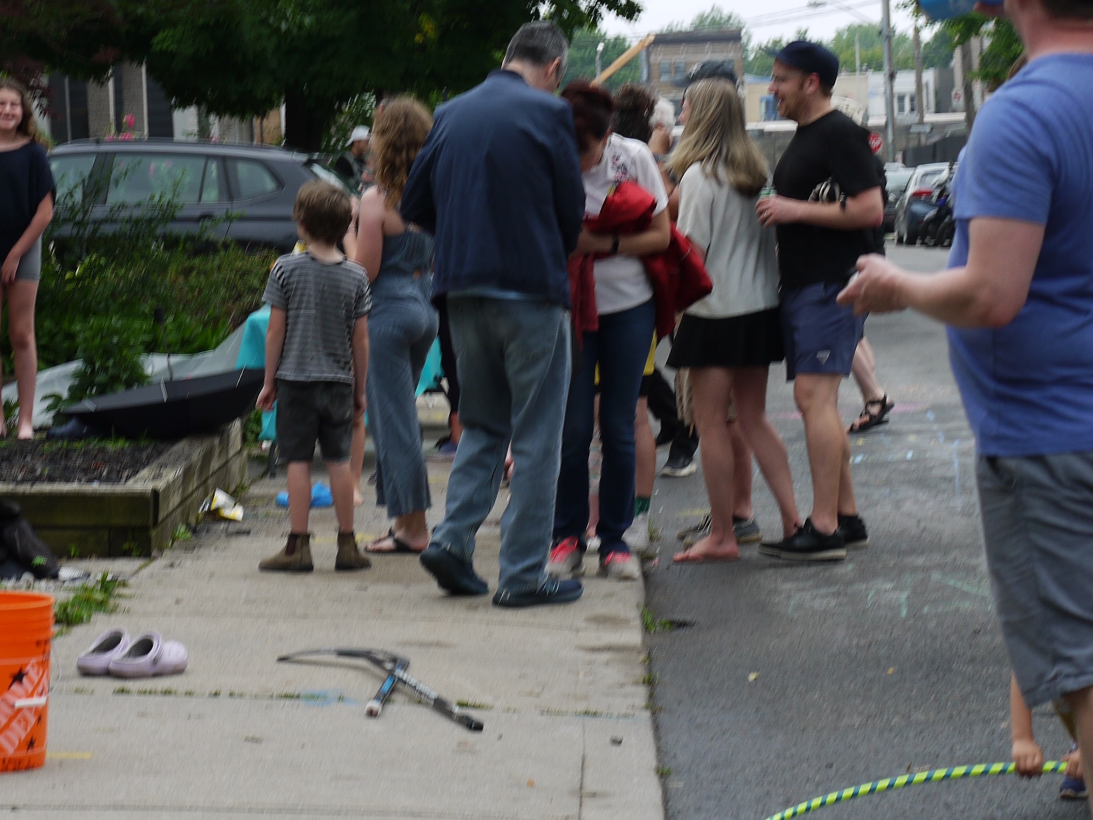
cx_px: 450
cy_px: 431
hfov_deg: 15.6
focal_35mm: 126
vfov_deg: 11.8
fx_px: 3979
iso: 100
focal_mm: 35
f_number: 4.5
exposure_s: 1/320
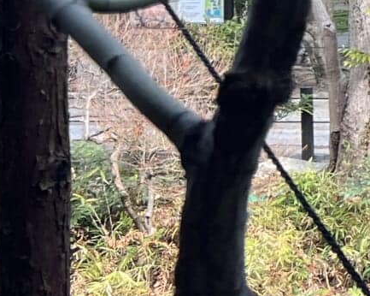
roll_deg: +0.6
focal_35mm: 150
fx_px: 1642
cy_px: -69
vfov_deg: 10.1
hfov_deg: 10.5
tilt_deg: +0.3
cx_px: 972
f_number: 1.5
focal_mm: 5.7
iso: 50
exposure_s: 1/346
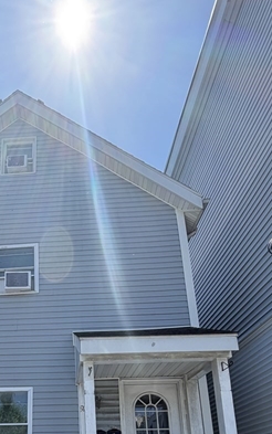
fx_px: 344
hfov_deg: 40.9
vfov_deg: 55.4
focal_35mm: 29
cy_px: 396
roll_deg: +0.9
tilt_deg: +14.5
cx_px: 44
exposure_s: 1/770
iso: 32
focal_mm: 2.22
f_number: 2.2
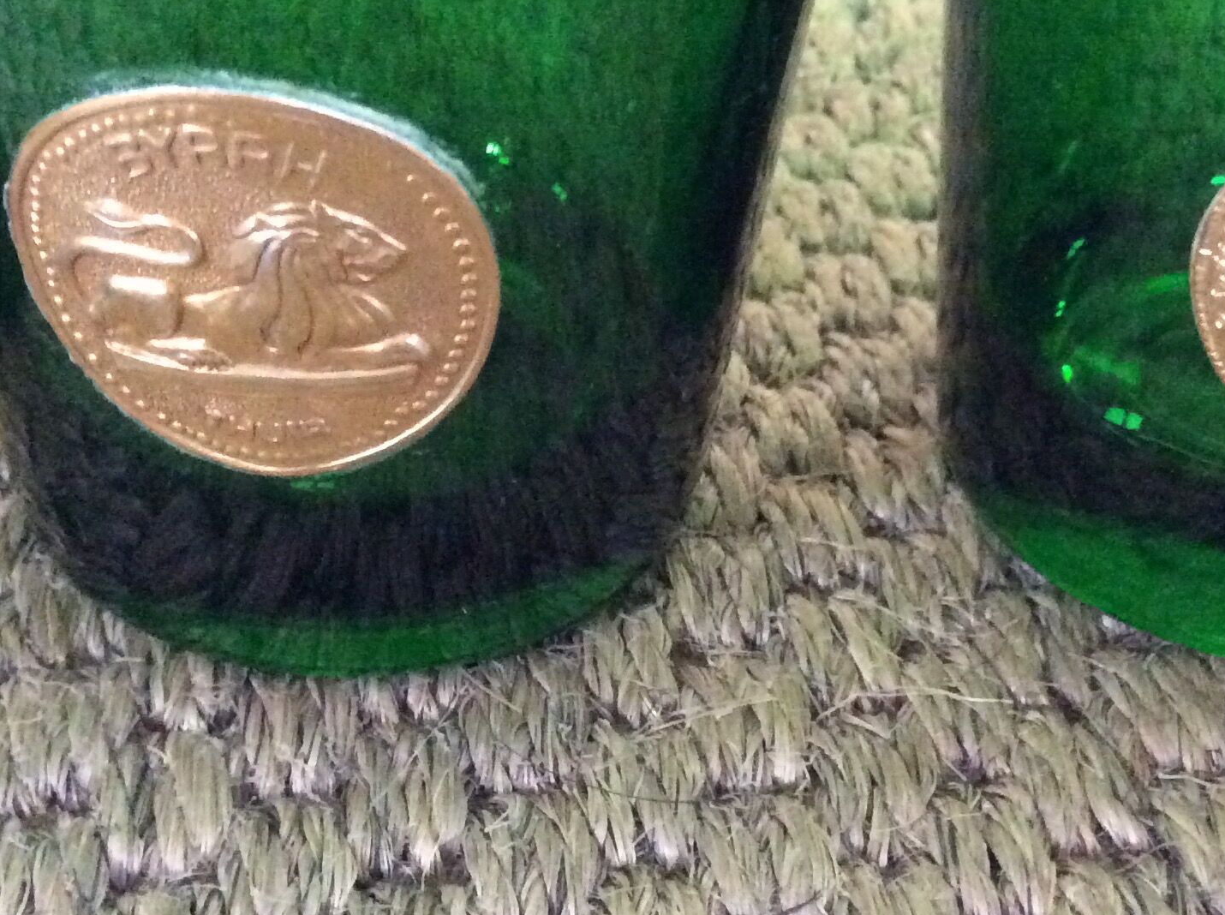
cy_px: 458
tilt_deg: -39.1
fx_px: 2049
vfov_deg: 25.2
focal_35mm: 58
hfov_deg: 33.1
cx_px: 767
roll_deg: -4.4
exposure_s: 1/17
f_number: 2.4
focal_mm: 3.3
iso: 640
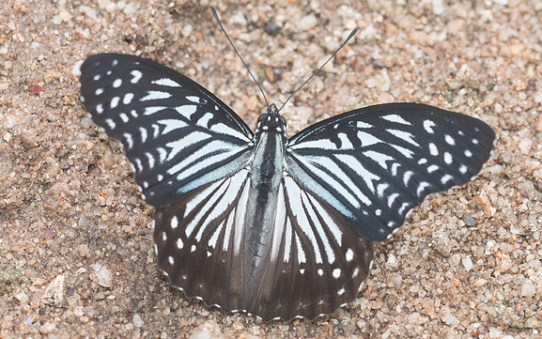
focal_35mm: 486
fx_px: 7181
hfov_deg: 4.3
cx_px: 245
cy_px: 212
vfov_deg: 2.7
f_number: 5.6
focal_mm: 150
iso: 800
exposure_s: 1/250
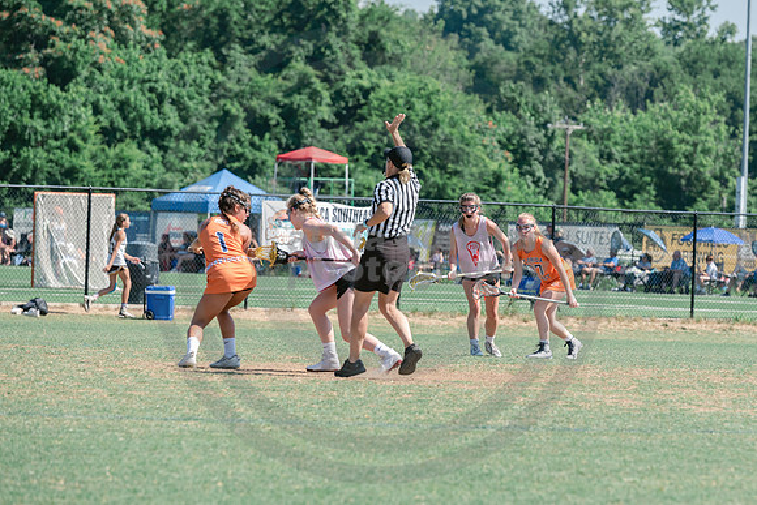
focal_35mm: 254
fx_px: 5345
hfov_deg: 8.1
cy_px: 252
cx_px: 481
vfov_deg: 5.4
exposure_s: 1/1600
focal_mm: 200
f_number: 5
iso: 400
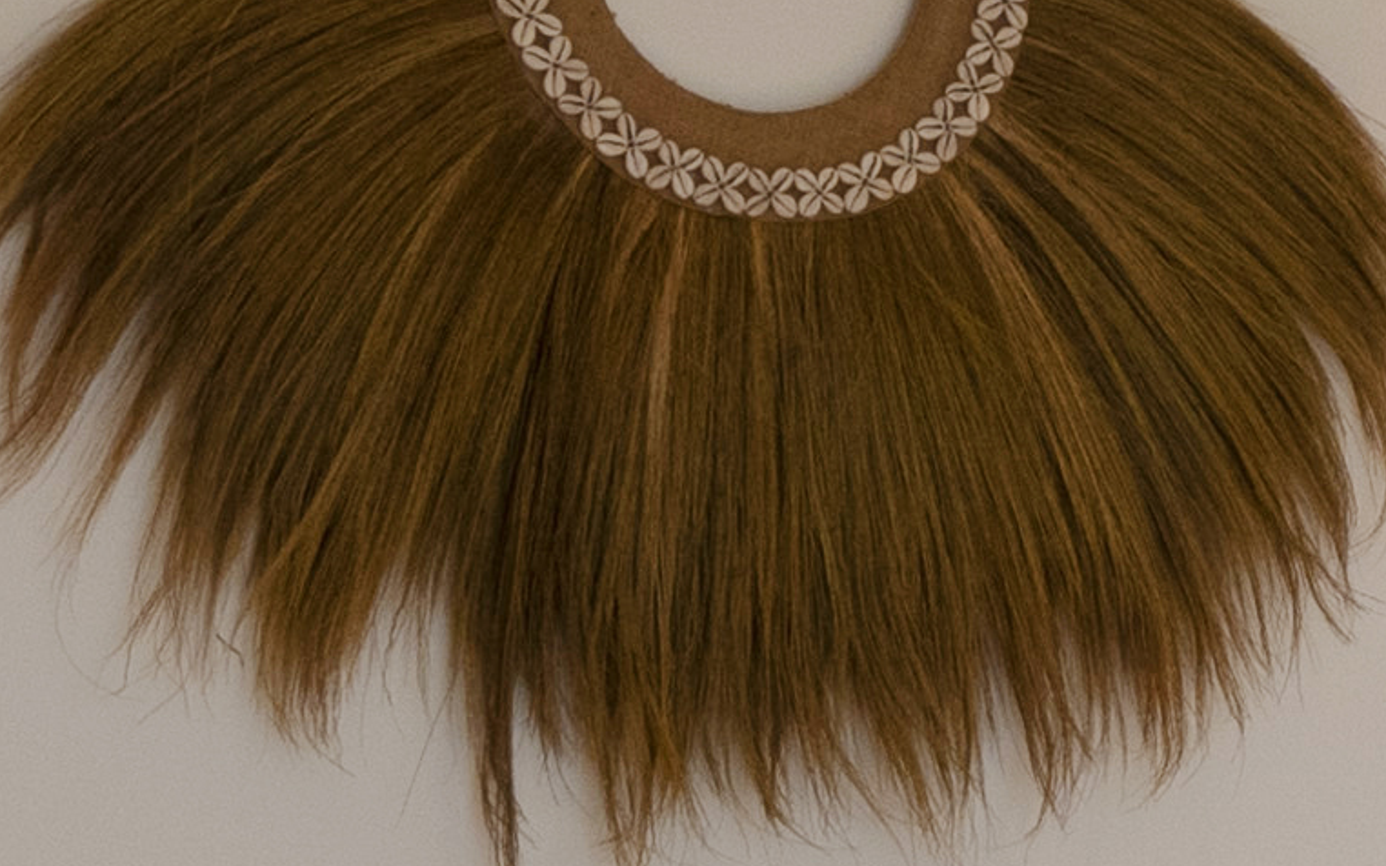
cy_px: 891
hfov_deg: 11.5
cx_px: 2468
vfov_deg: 7.7
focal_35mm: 169
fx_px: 6383
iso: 160
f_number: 2.8
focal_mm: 21
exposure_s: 1/80
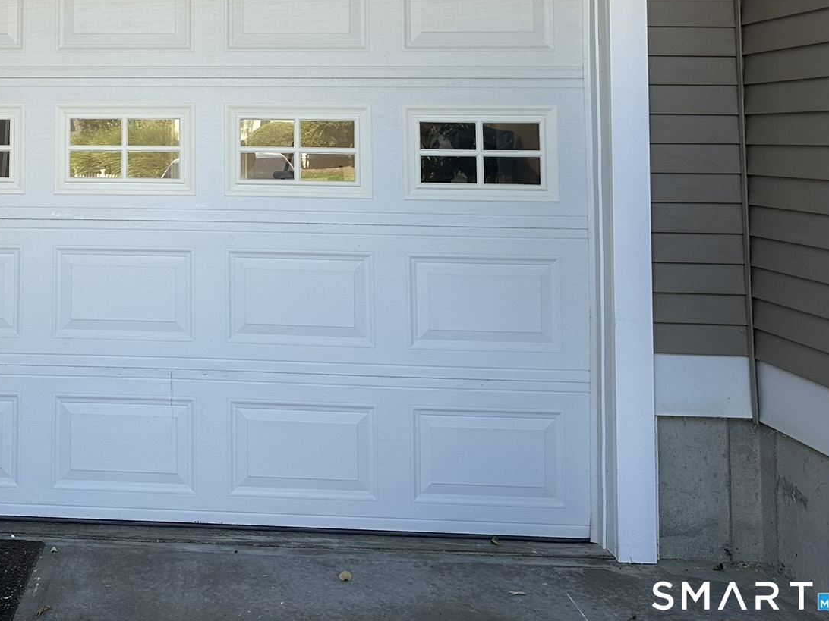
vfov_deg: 30.5
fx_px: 1078
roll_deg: -0.6
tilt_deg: +4.8
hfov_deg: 39.6
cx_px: 111
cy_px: 45
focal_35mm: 45
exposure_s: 1/389
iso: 80
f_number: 1.78
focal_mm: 6.86
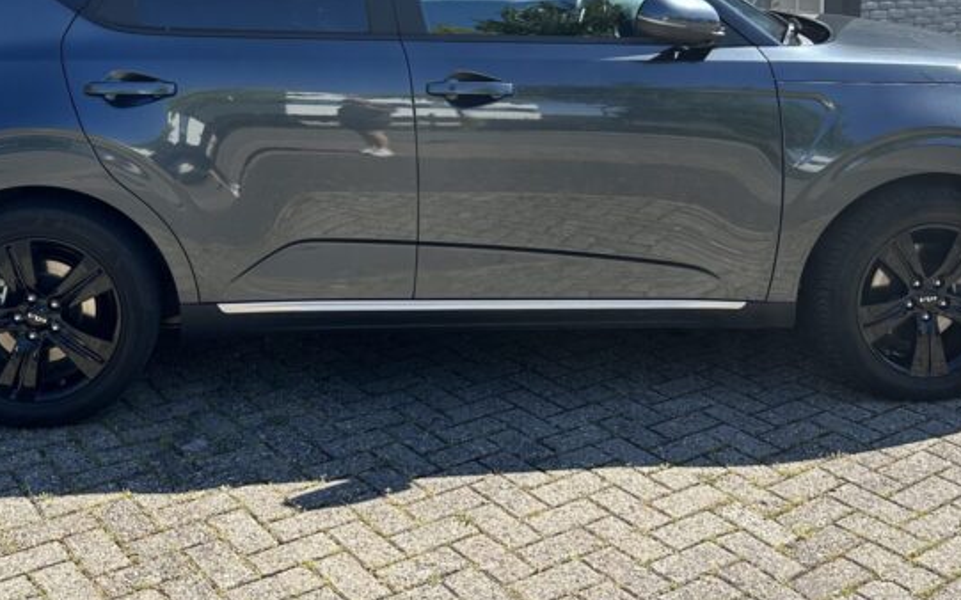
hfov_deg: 42.6
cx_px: 423
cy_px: 5
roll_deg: -0.5
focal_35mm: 47
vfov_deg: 26.1
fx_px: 1231
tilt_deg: -4.7
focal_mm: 6.86
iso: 80
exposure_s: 1/1453
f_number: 1.78
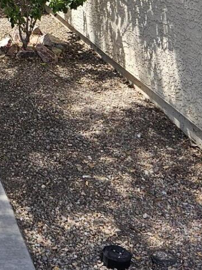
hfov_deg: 14.4
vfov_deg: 19.4
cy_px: -62
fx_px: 739
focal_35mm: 95
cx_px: -112
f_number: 1.8
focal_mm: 5.4
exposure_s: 1/1186
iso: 40
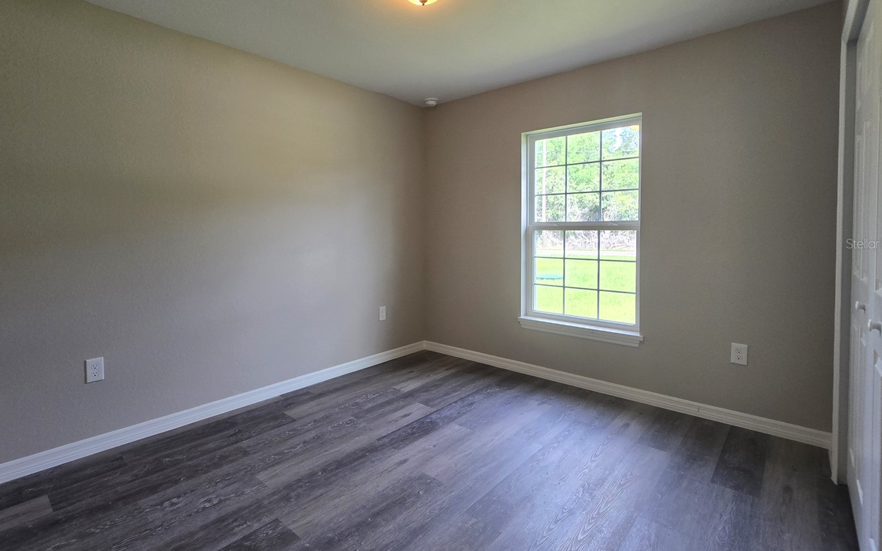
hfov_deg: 97.5
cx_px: 394
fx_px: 385
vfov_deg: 71.0
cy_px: 243
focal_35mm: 16
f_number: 2.2
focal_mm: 2.2
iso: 50
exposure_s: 1/60
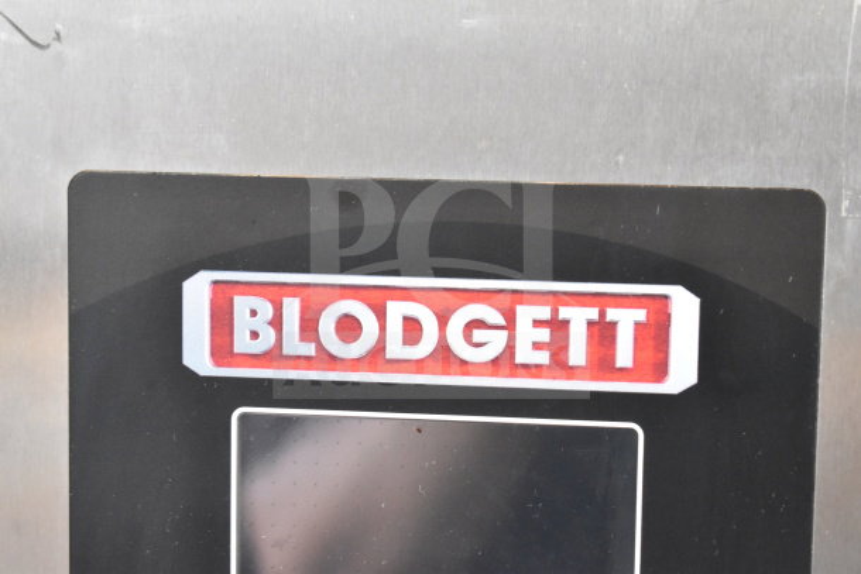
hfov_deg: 24.6
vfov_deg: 16.6
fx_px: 1973
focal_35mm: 82
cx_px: 430
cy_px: 287
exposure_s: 1/125
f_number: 5.6
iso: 6400
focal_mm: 55
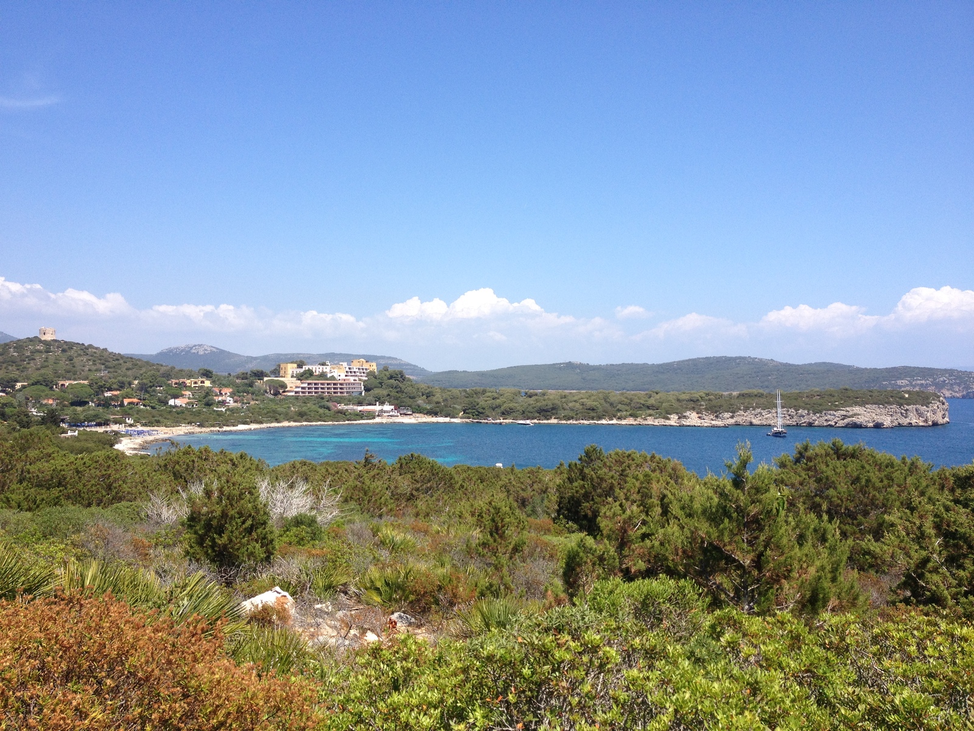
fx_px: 985
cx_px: 487
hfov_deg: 52.6
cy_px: 366
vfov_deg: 40.7
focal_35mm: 35
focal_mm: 4.28
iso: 50
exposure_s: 1/1534
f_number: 2.4
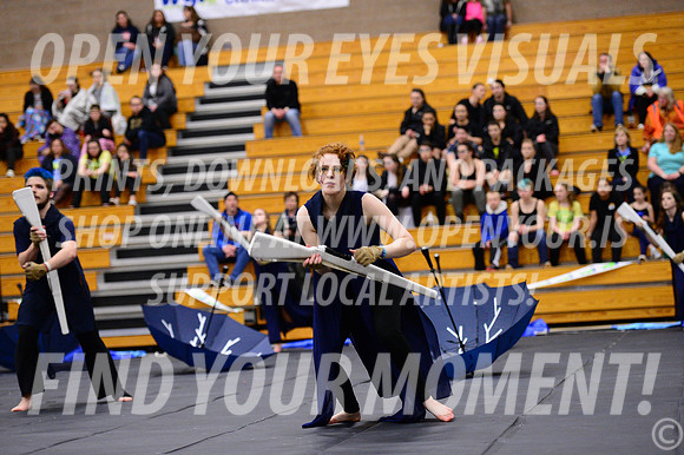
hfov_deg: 20.4
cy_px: 228
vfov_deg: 13.7
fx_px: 1899
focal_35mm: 100
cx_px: 342
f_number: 2.8
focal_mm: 100
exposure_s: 1/320
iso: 6400
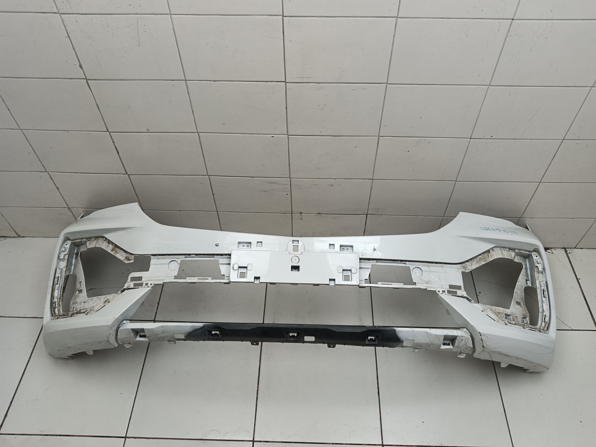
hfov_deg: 65.3
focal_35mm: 27
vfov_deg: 51.4
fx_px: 465
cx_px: 298
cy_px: 224
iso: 186
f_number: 1.9
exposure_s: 1/100
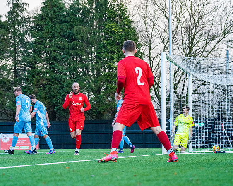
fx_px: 1080
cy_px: 95
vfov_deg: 9.9
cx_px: 122
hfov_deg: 12.3
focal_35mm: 157
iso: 4000
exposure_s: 1/640
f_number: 6.3
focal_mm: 135
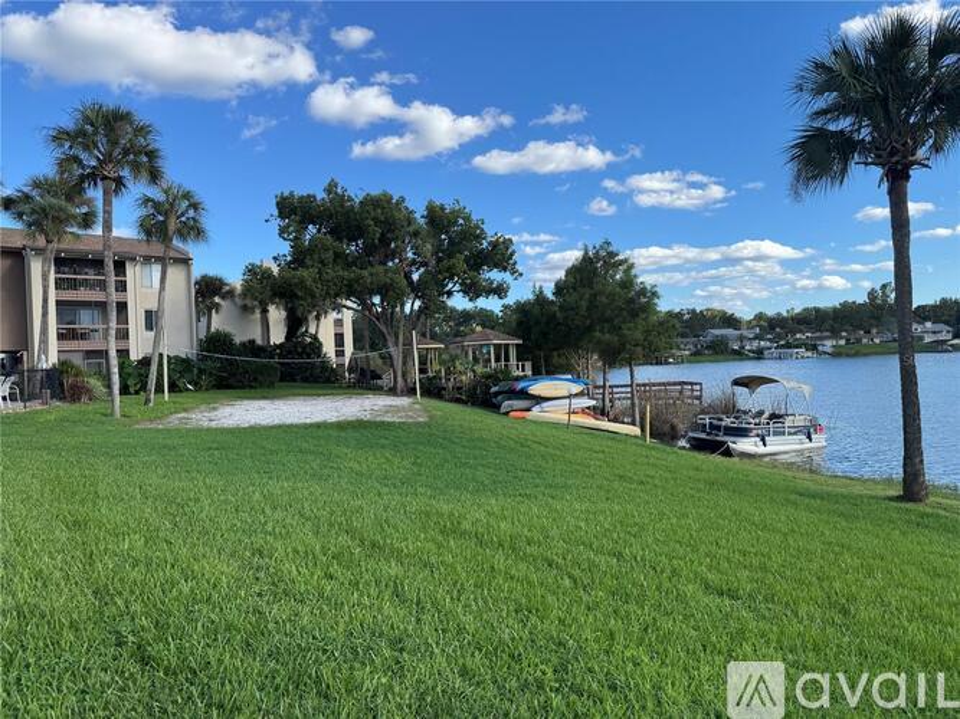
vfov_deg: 56.8
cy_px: 360
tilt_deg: -0.1
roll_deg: +2.8
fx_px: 665
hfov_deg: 71.6
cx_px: 480
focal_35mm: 24
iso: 80
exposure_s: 1/2415
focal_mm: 6.76
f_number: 1.78
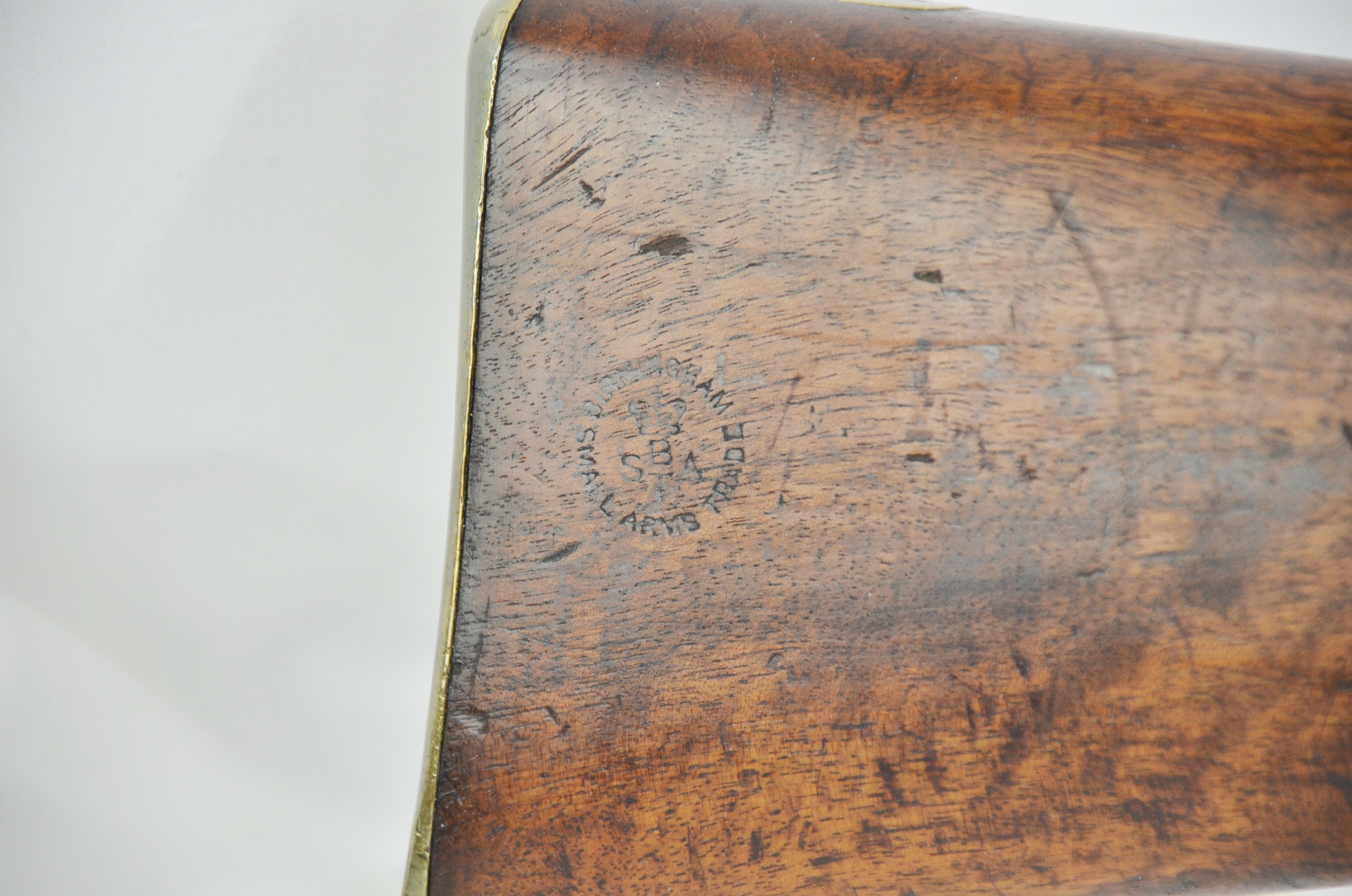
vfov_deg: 6.8
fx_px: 7589
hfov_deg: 10.2
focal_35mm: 202
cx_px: 676
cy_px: 448
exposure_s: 1/125
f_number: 5.6
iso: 800
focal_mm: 135
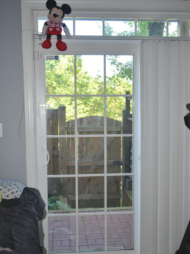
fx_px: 359
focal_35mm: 49
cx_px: 95
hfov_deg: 29.7
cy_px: 137
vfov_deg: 38.9
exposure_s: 1/125
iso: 800
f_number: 4.2
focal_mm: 30
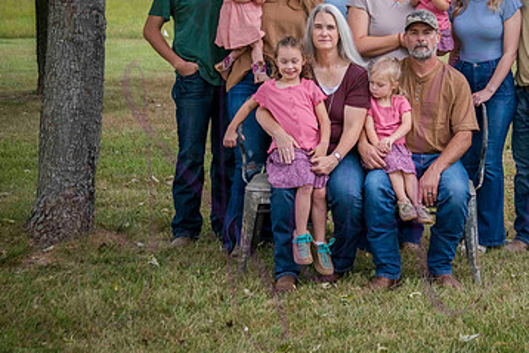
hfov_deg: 24.9
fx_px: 1191
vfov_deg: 16.8
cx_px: 371
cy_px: 83
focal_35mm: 81
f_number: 4.2
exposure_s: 1/640
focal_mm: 50
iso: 400
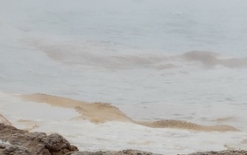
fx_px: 3118
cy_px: -10
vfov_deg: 2.8
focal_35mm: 463
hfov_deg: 4.5
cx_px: 287
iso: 250
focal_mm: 29.2
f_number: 6
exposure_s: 1/250
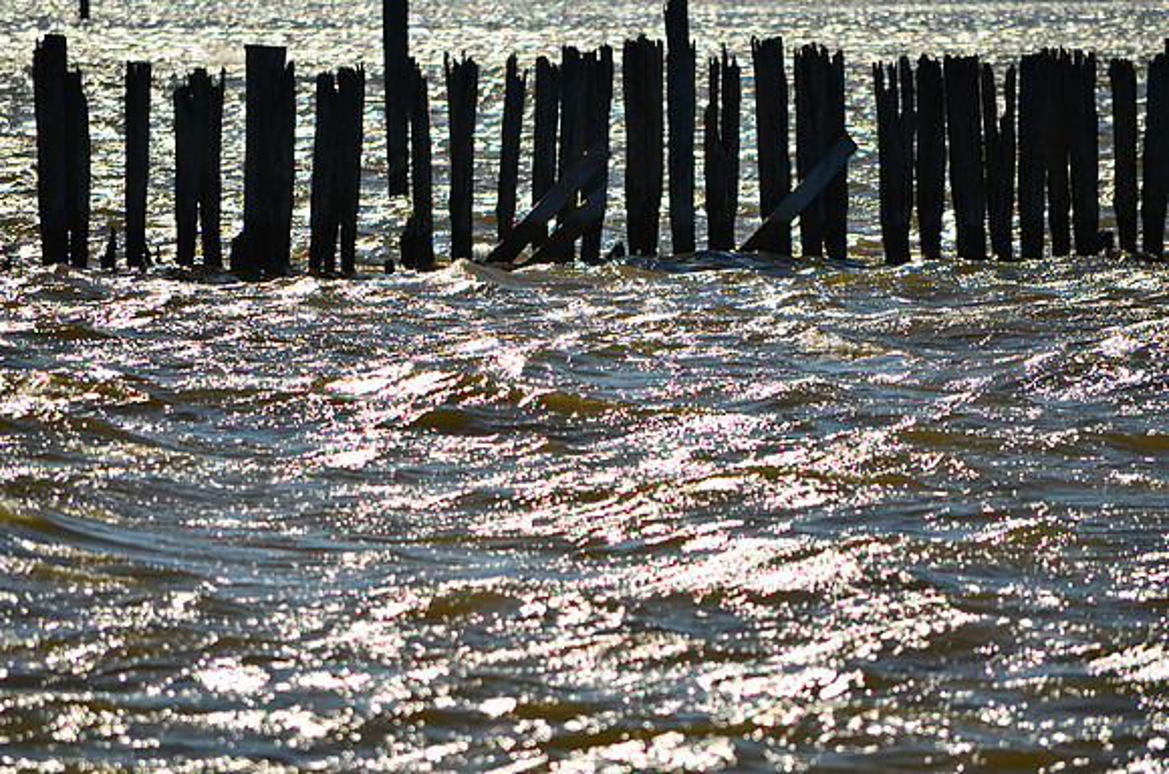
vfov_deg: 3.0
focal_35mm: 450
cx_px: 584
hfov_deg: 4.6
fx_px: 14580
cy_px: 387
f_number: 5.6
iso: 100
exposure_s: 1/1000
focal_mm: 300
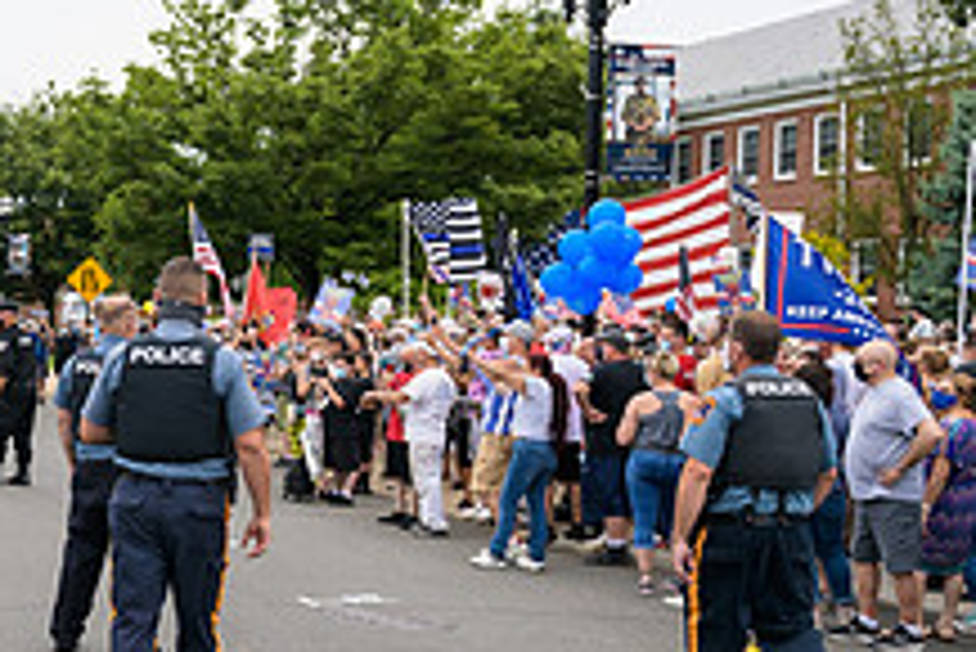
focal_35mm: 64
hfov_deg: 28.4
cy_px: 384
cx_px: -112
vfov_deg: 21.3
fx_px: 1736
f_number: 3.2
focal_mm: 24
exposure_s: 1/640
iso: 200
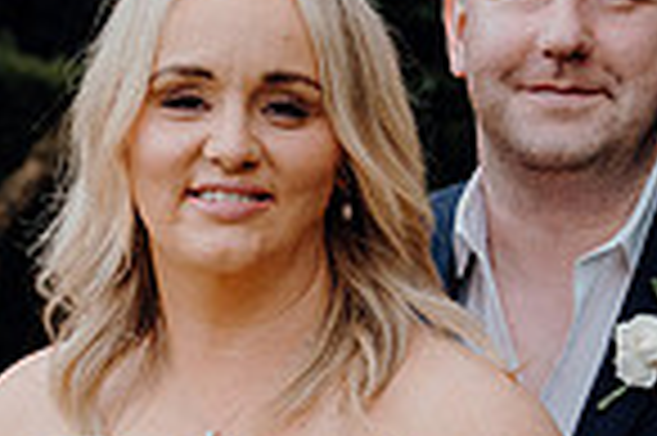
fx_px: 2826
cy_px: 510
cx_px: 356
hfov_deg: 13.3
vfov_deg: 8.7
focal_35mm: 155
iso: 2000
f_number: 3.5
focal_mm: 39
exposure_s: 1/160
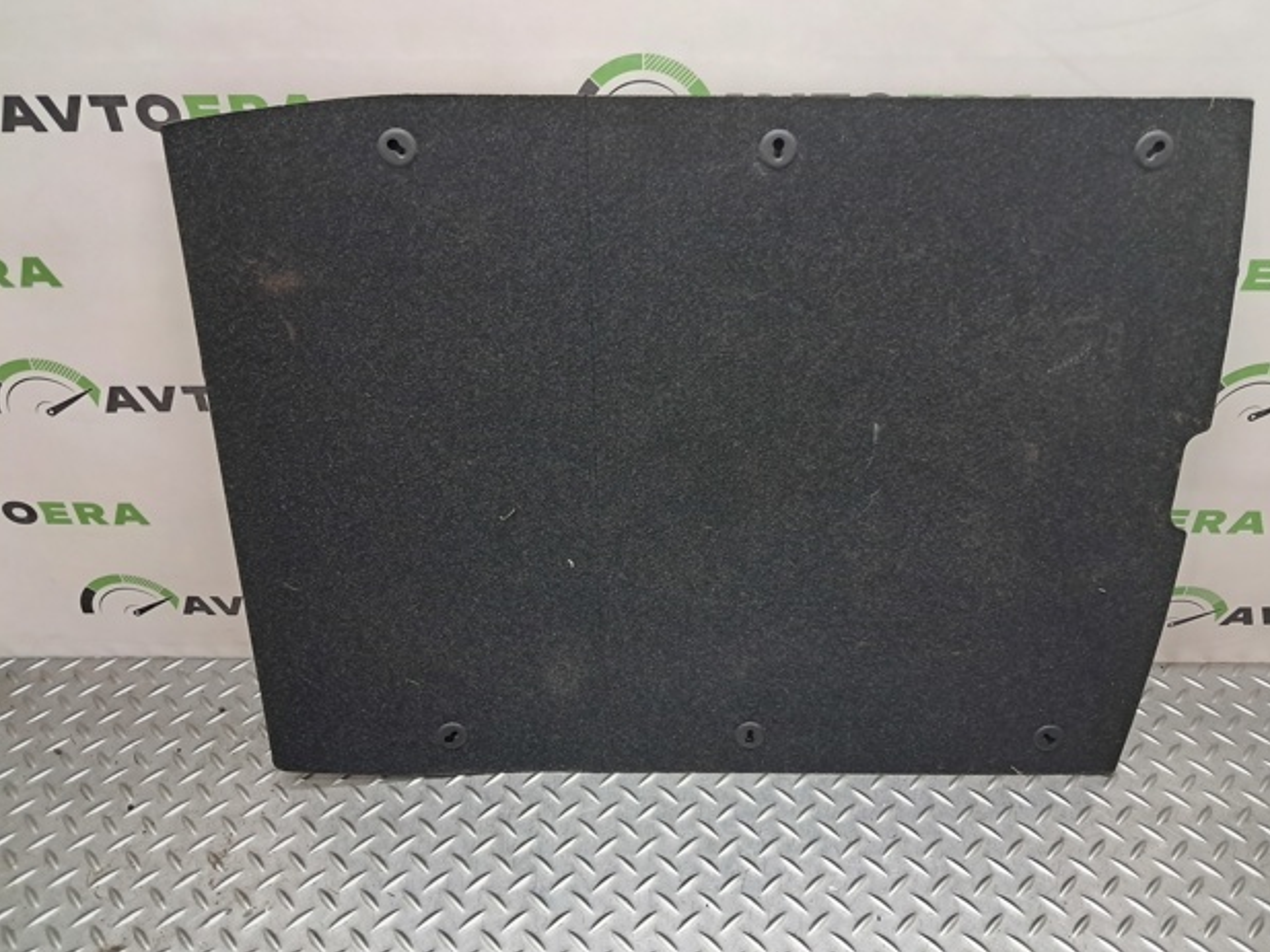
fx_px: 1027
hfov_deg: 63.4
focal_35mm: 28
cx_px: 655
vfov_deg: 49.8
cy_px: 490
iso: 200
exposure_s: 1/60
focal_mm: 4
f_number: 1.8
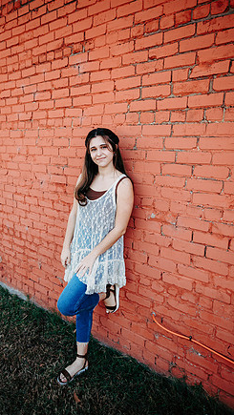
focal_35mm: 26
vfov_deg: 71.9
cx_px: 102
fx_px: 287
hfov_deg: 44.3
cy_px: 204
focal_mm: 24
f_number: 2.2
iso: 100
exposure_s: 1/400
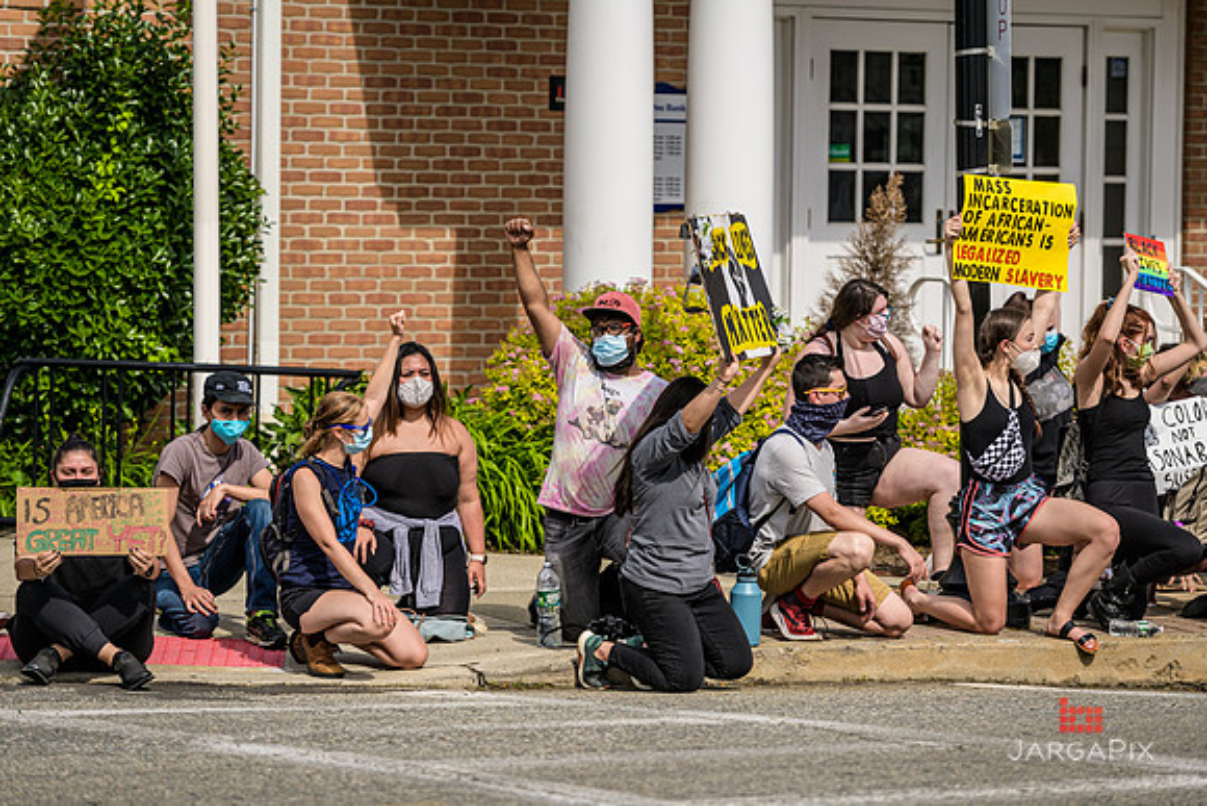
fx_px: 5365
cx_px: 604
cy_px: 403
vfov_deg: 8.6
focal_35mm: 160
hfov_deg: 12.8
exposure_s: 1/3200
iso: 200
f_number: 4
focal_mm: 160
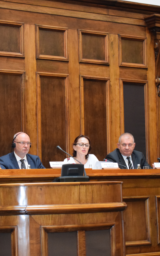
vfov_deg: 21.4
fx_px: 677
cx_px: 40
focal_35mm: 97
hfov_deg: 13.4
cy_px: 128
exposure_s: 1/80
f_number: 5
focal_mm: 42
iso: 3200
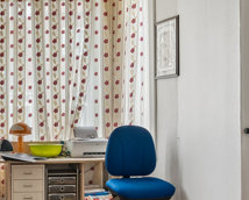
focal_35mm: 70
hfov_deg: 26.5
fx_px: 517
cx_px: 45
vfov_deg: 21.9
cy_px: 112
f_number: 7.1
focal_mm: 20
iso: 800
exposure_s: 1/13
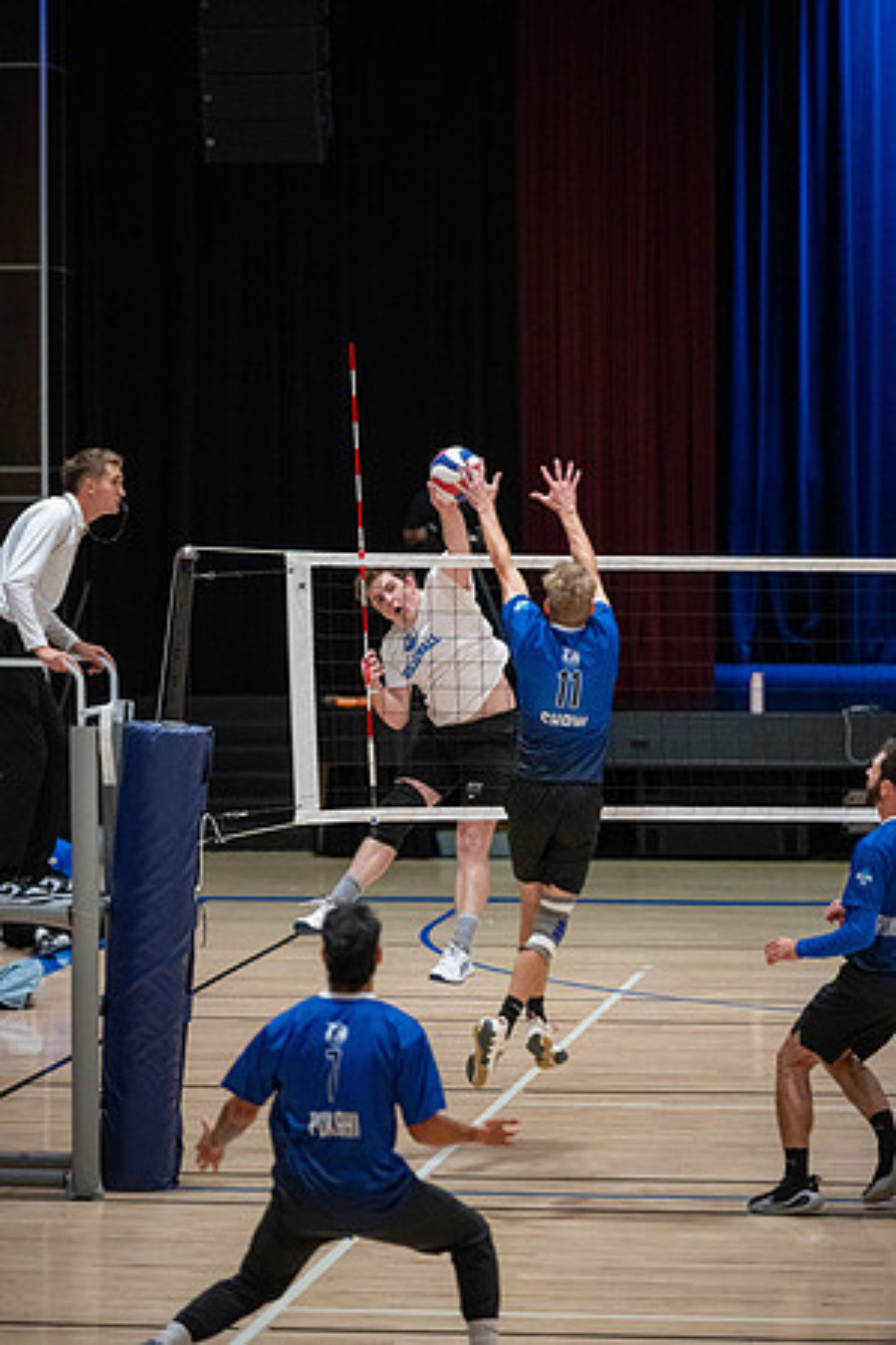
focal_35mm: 150
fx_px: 5600
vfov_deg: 13.7
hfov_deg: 9.1
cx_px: 448
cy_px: 672
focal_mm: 150
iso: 6400
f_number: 2.8
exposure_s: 1/640
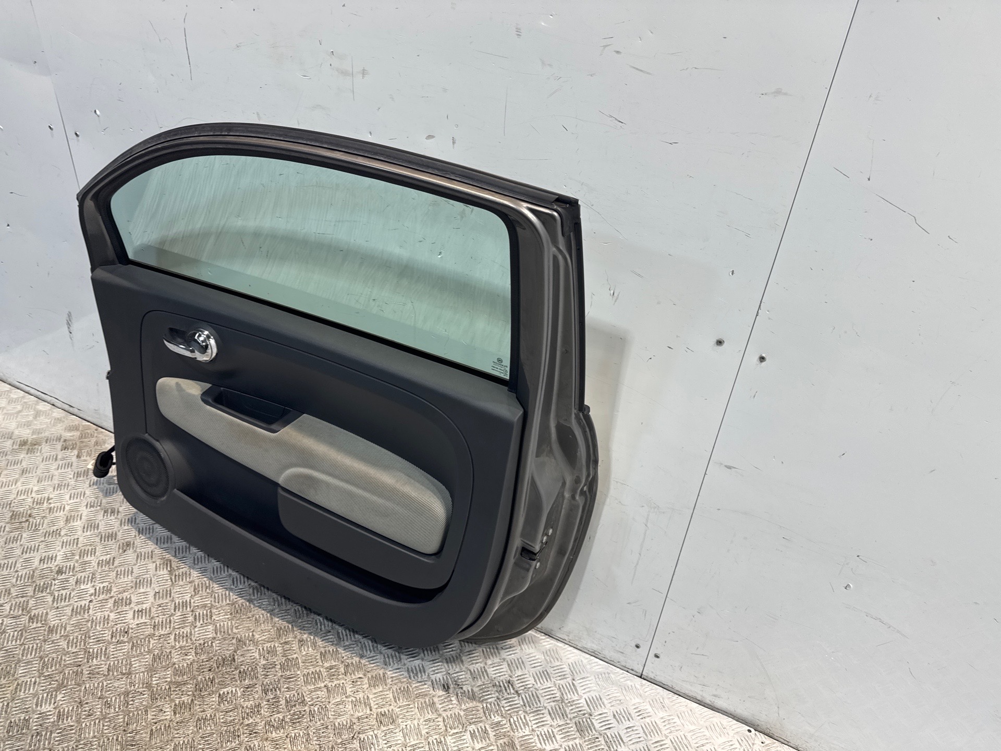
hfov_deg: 71.6
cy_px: 376
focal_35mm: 24
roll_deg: -3.4
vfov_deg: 56.8
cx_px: 500
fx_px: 694
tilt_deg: -32.7
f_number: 1.78
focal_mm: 6.76
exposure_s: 1/100
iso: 80
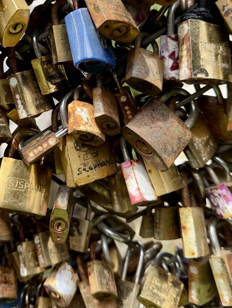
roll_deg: -3.2
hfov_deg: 33.9
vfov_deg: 44.3
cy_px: 111
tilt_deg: -19.7
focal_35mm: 42
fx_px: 375
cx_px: 71
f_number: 1.78
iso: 100
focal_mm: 6.76
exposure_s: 1/1553
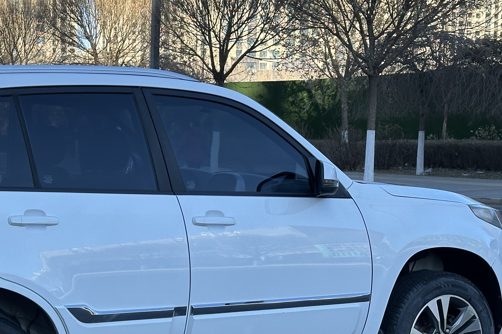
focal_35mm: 92
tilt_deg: -5.9
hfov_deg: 21.8
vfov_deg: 14.8
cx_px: 84
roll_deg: +0.1
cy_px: 233
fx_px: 1283
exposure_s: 1/1541
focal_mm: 6.86
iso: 64
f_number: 1.78
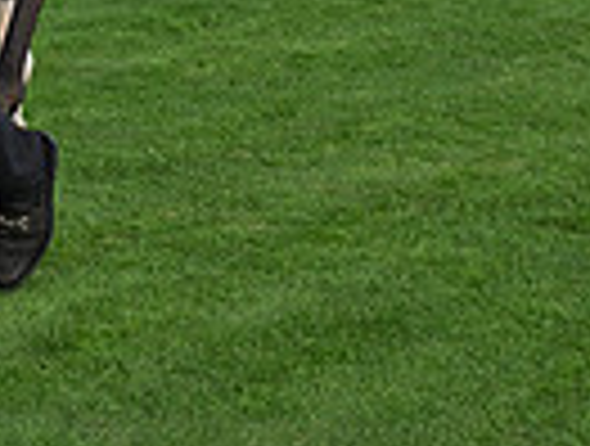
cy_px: -403
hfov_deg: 11.1
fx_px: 2974
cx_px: -140
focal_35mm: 174
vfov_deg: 8.2
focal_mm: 41
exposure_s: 1/1000
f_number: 7.1
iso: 500
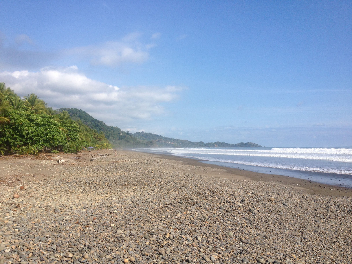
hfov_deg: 52.6
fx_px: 356
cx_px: 176
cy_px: 132
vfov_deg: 40.7
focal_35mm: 35
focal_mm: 4.28
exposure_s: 1/2304
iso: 50
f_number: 2.4
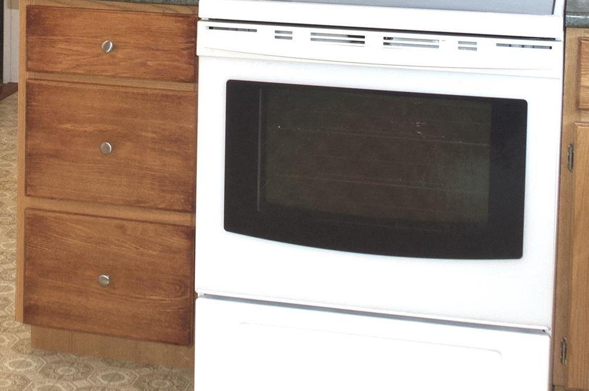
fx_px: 1373
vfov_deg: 15.3
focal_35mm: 84
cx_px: 138
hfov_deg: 23.9
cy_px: -155
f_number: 4
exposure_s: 1/100
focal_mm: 18
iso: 400
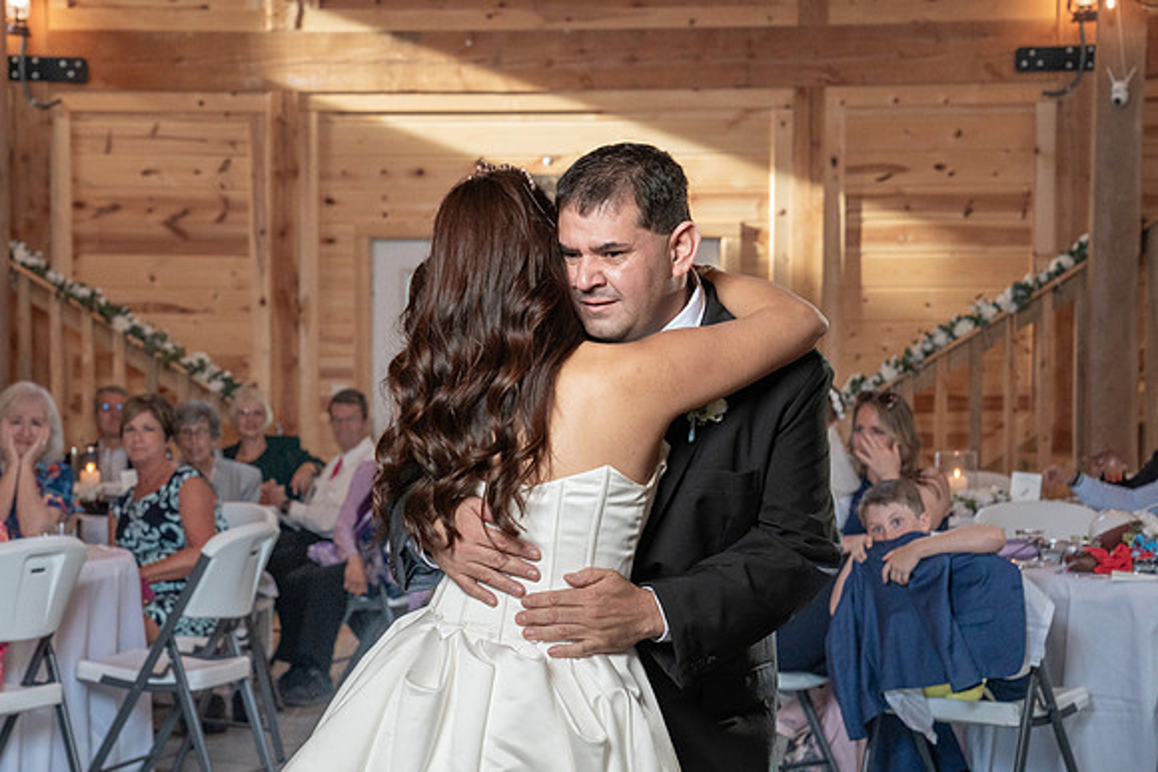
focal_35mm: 84
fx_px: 2694
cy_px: 448
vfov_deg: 16.3
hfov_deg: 24.2
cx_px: 470
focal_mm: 70
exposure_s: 1/200
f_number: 5.6
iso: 2000
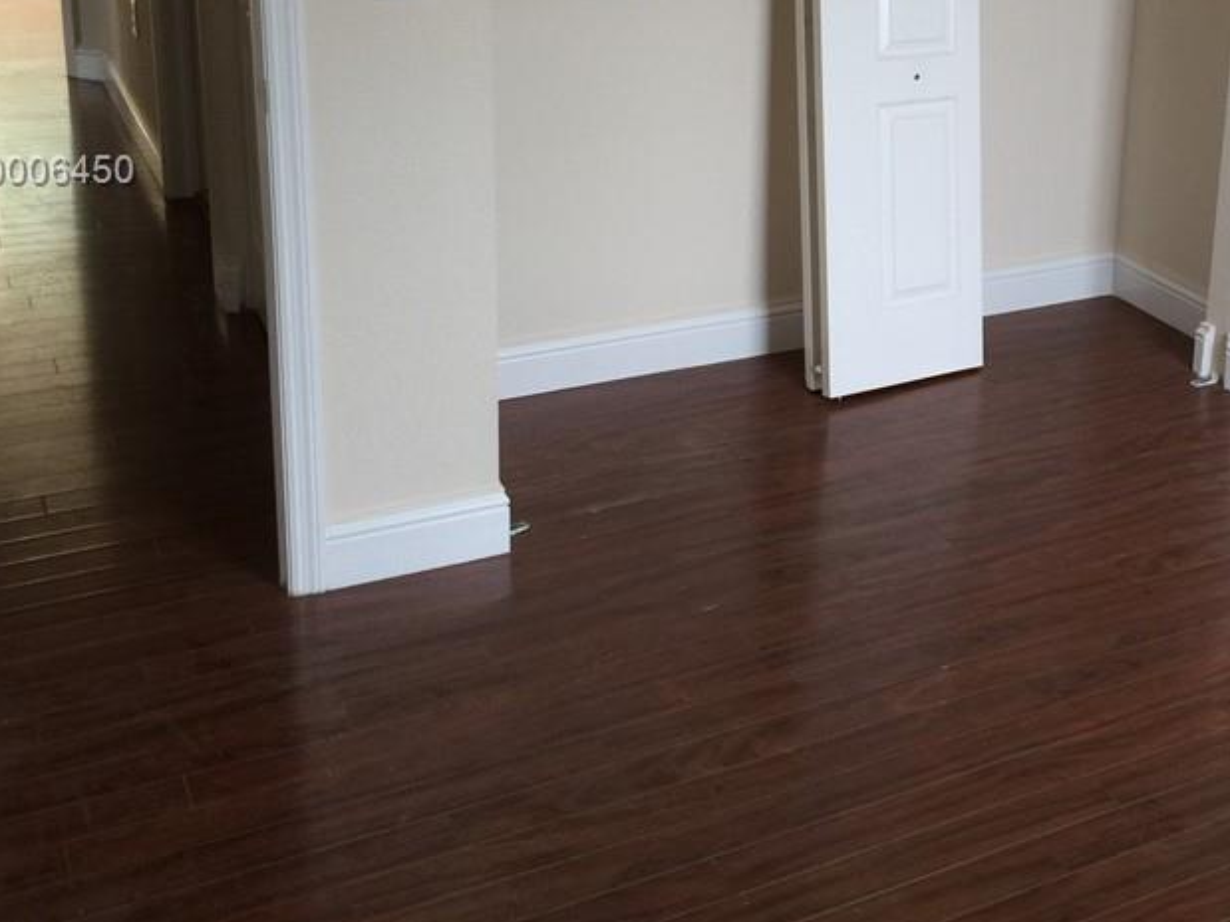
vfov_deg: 29.5
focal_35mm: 48
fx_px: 1705
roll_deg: -2.1
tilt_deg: -14.5
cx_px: 946
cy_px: 173
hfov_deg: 38.5
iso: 32
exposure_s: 1/15
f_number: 2.2
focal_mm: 4.15
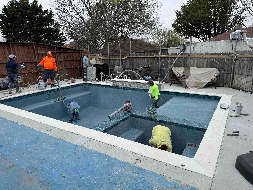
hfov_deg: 71.6
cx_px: 126
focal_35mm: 24
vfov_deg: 56.8
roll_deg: +0.7
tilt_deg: -14.2
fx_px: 175
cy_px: 95
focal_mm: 6.86
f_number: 1.78
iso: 80
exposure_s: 1/2506
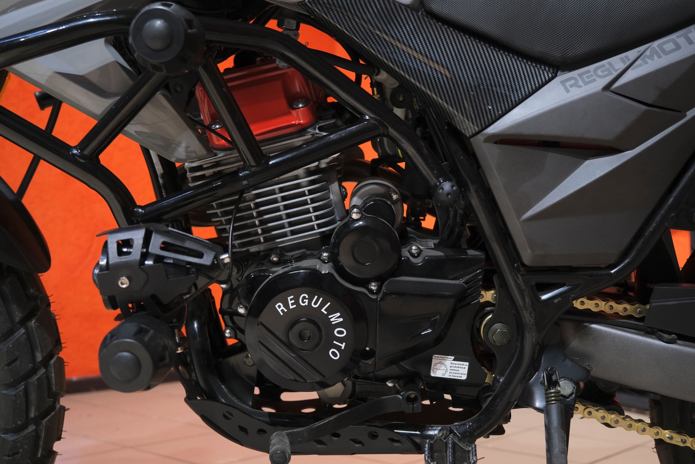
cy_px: 232
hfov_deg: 47.4
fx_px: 792
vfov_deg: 32.6
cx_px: 348
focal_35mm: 41
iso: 2000
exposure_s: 1/100
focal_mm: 27.5
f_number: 4
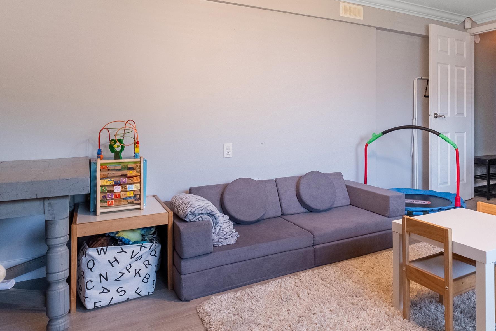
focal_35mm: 26
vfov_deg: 48.9
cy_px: 116
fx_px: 358
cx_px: 339
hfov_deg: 67.1
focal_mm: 10
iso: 1250
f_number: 7.1
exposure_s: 1/250
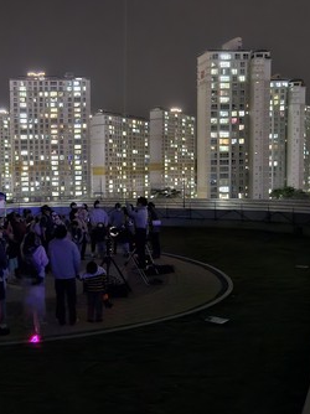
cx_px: 48
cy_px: 206
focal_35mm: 40
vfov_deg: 46.8
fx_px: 478
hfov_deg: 34.5
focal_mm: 5.4
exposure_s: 1/11
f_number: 1.8
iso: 1600
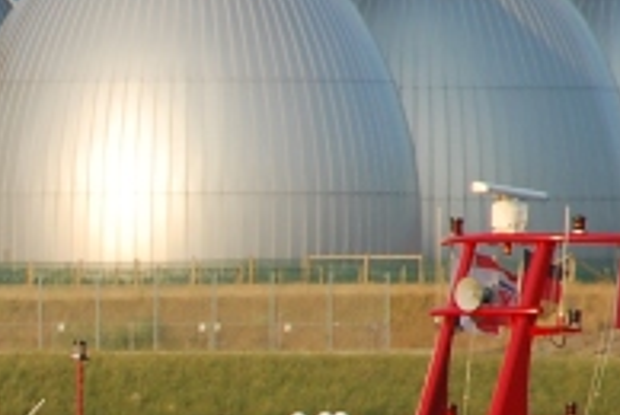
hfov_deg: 1.9
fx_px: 18398
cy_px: 554
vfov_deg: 1.3
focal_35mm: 1067
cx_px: -537
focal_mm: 135
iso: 200
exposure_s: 1/125
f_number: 8
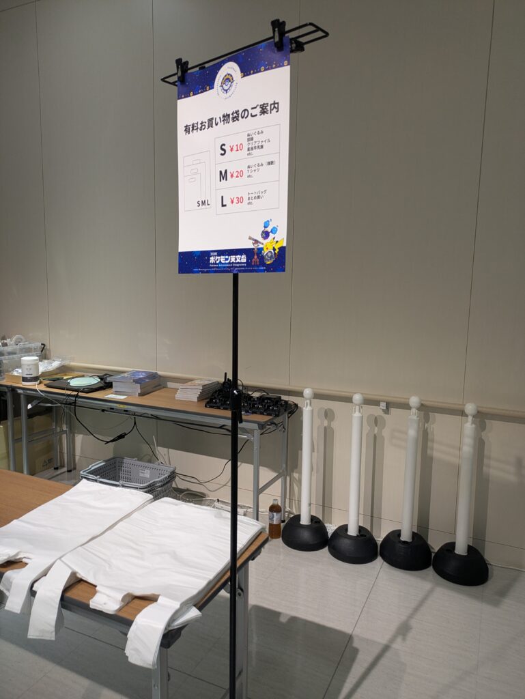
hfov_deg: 54.9
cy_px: 350
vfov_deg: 69.4
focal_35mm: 25
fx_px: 505
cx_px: 262
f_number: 1.89
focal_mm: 5.43
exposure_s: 1/100
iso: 83
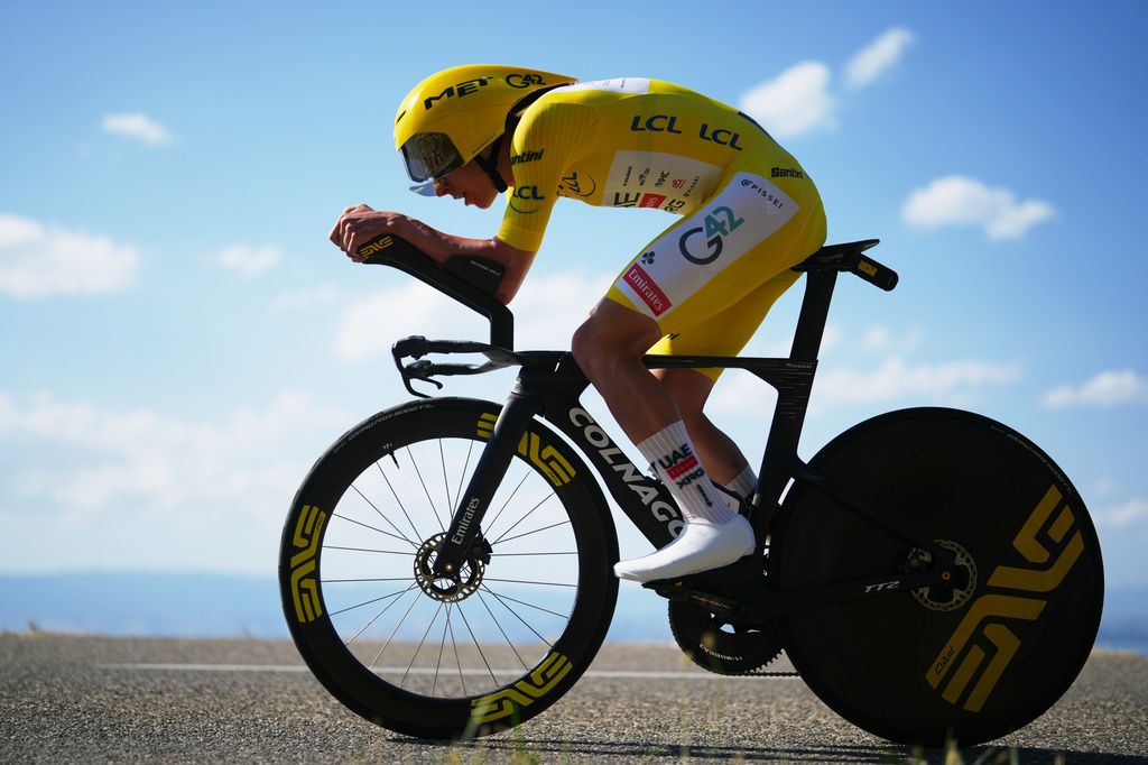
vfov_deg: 27.0
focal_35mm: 50
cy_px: 382
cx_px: 574
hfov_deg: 39.6
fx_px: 1594
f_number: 1.2
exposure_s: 1/12800
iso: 50
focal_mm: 50
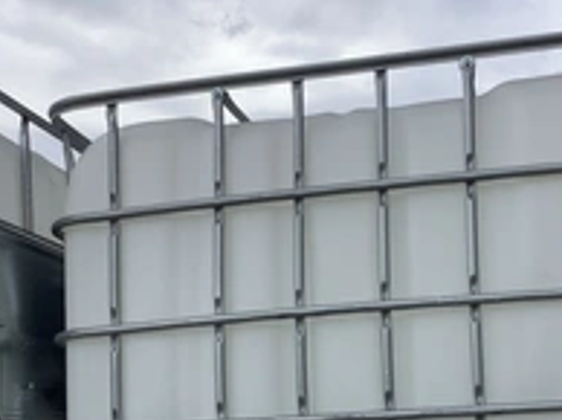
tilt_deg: +6.1
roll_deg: +2.5
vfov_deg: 22.3
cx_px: 362
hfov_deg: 30.1
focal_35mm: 64
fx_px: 1038
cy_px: 388
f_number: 2.4
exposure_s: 1/1131
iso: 25
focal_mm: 3.3
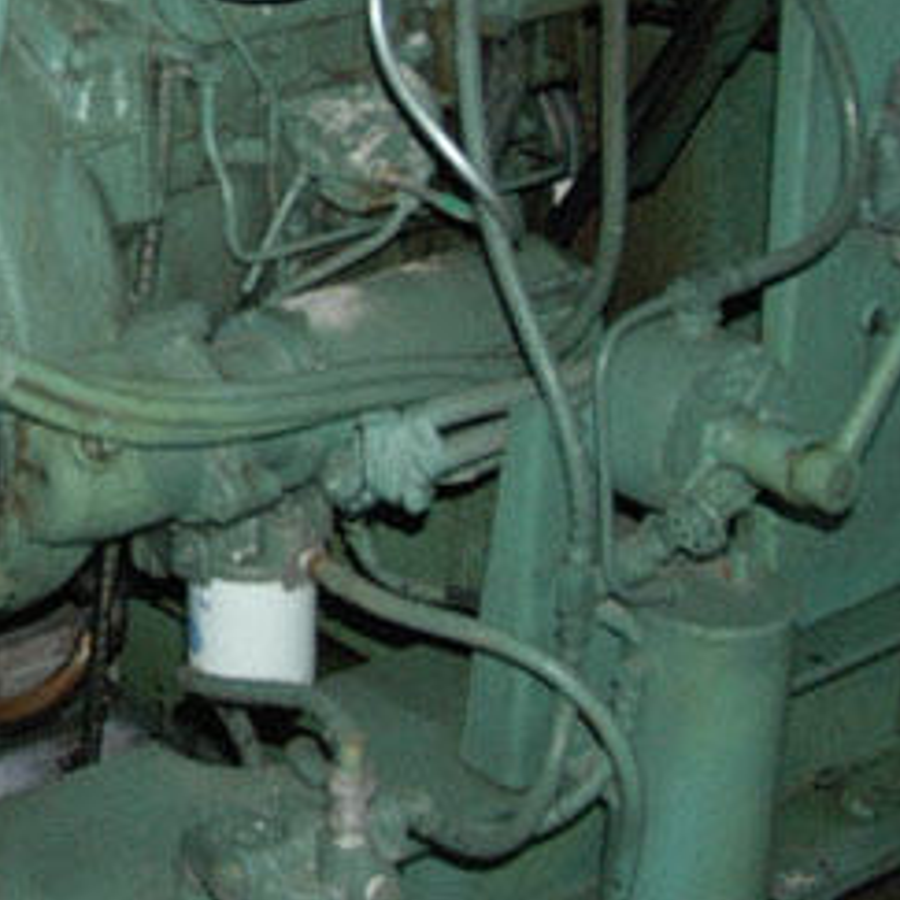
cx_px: -230
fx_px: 2589
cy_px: 46
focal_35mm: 88
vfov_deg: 19.3
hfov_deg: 18.5
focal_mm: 24
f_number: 5
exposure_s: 1/60
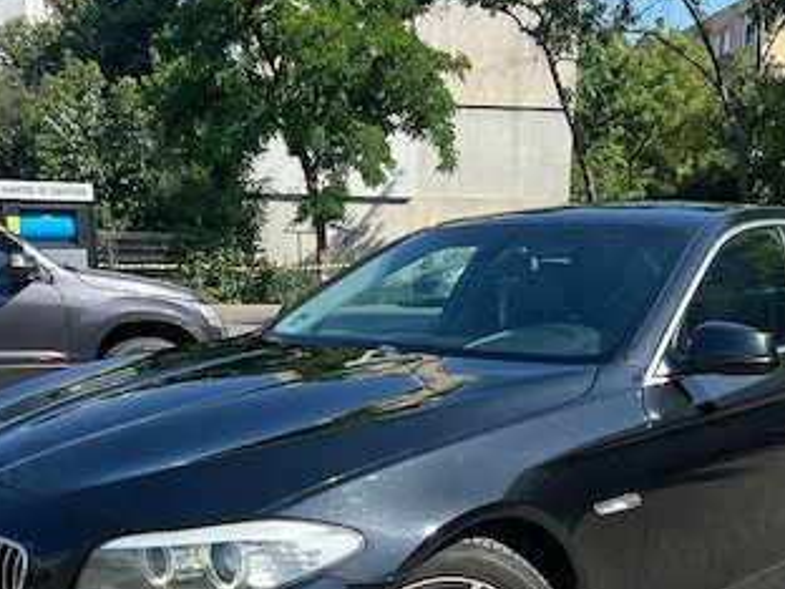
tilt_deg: -14.2
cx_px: 453
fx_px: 1134
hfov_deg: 38.1
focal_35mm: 50
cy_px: 531
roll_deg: -1.8
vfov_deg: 28.0
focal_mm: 5.7
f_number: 1.5
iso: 50
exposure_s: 1/2123
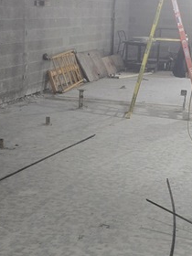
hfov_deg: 17.5
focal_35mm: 84
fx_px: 621
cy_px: 97
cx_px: 147
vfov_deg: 23.2
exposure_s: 1/120
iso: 500
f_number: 1.8
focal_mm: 5.4
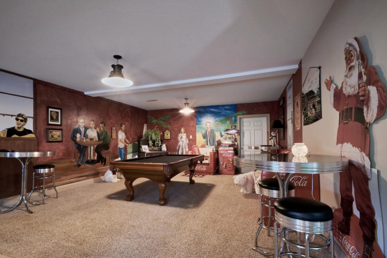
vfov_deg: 70.3
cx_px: 182
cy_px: 141
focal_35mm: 17
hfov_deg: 93.2
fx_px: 183
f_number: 14
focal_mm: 10
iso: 12800
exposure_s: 1/10
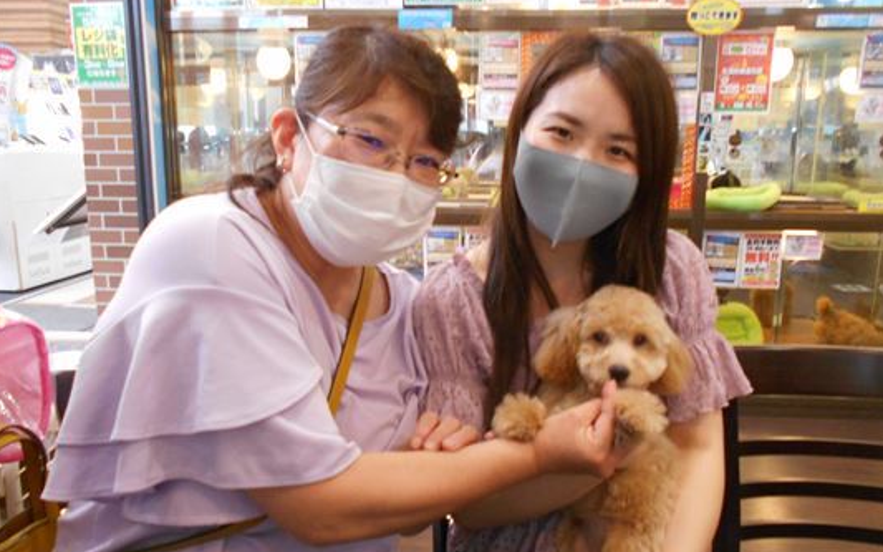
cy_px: 315
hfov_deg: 61.2
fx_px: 746
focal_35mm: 31
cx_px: 462
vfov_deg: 40.5
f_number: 3.2
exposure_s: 1/30
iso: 400
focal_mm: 4.6
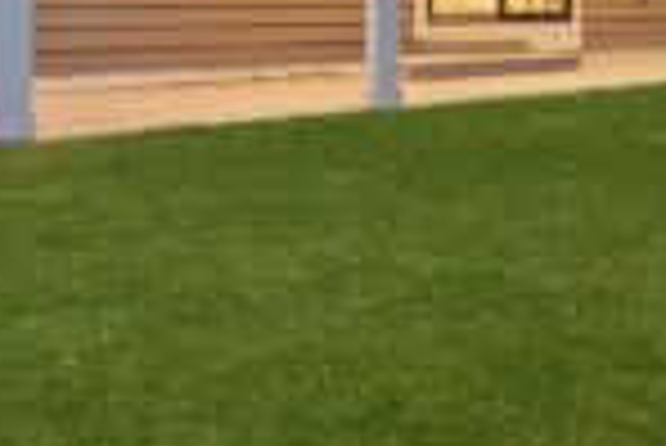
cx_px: 756
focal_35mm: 46
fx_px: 852
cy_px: -43
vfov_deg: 26.9
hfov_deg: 35.6
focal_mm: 17
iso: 640
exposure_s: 2
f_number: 9
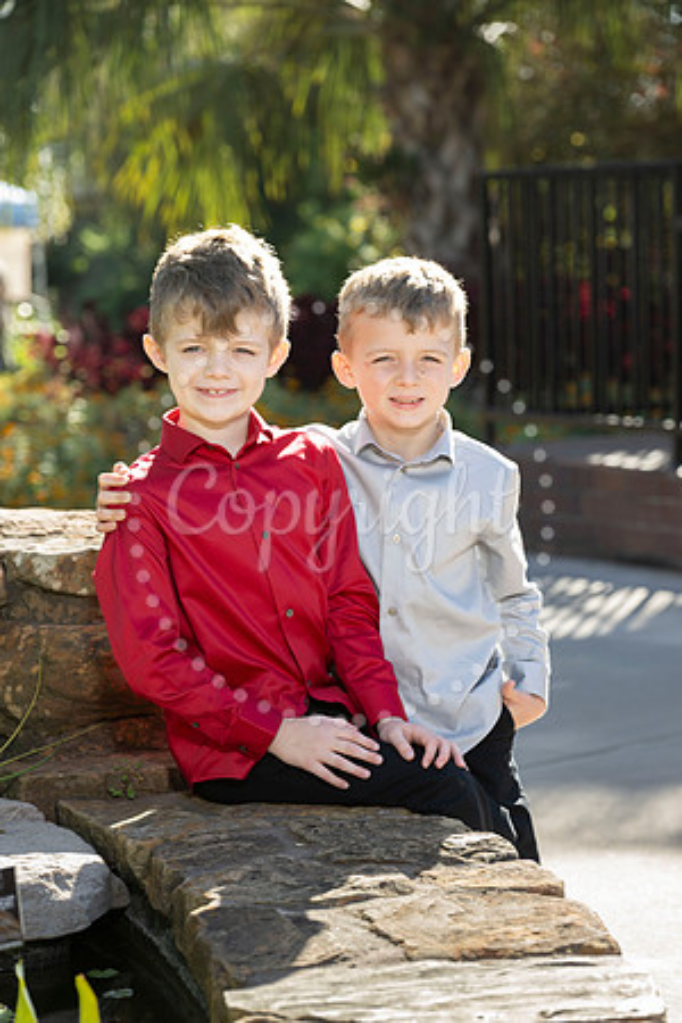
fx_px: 3126
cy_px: 512
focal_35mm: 110
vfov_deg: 18.6
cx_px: 341
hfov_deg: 12.5
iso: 160
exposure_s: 1/200
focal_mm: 110
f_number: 5.6
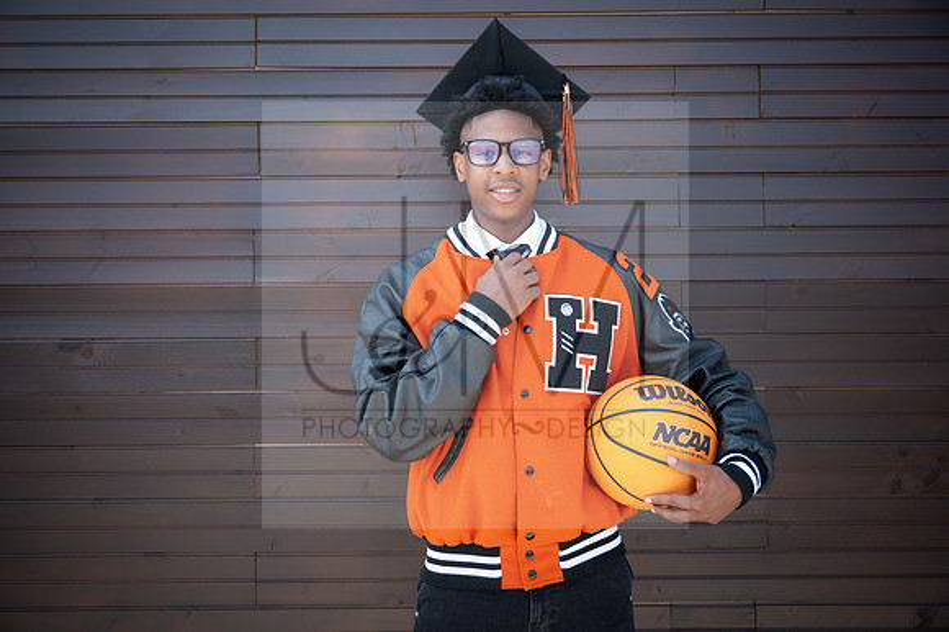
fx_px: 926
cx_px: 474
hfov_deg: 54.3
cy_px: 316
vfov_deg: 37.7
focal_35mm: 35
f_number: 2.8
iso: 50
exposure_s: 1/200
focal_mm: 34
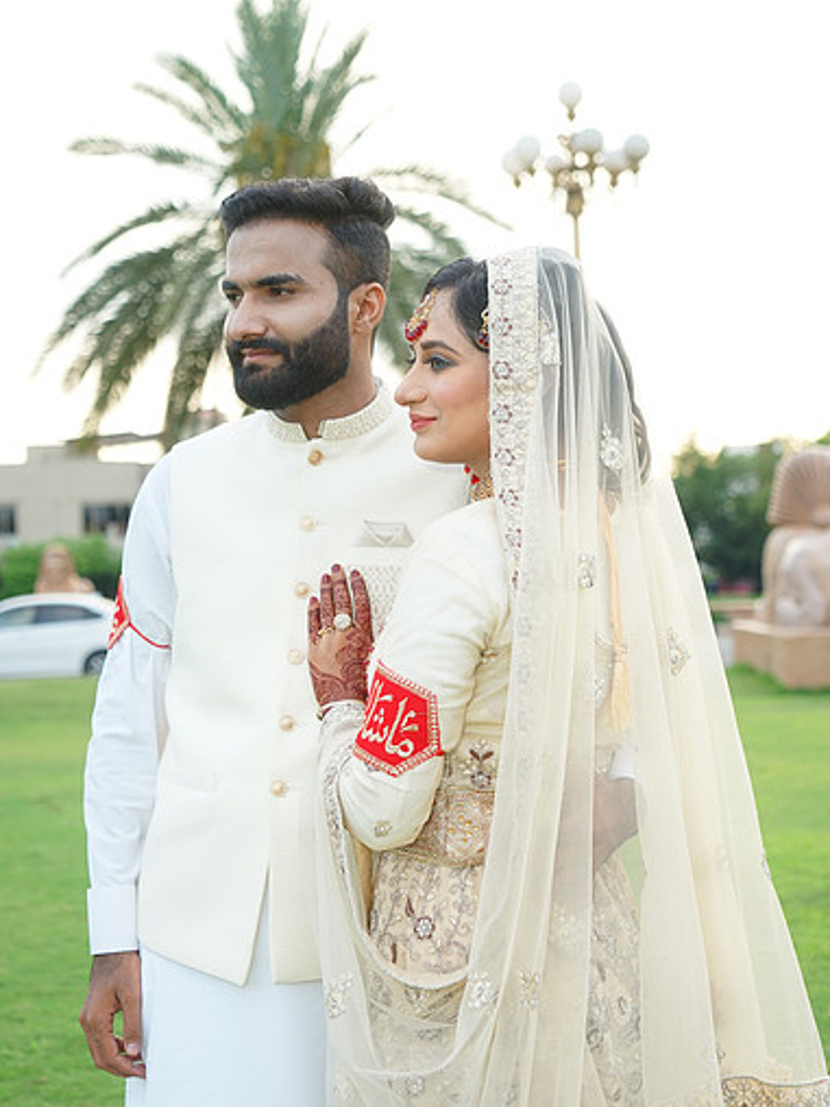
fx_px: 1790
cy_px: 582
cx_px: 415
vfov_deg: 34.3
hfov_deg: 26.1
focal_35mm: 56
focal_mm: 51
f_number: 4
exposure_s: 1/200
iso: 320
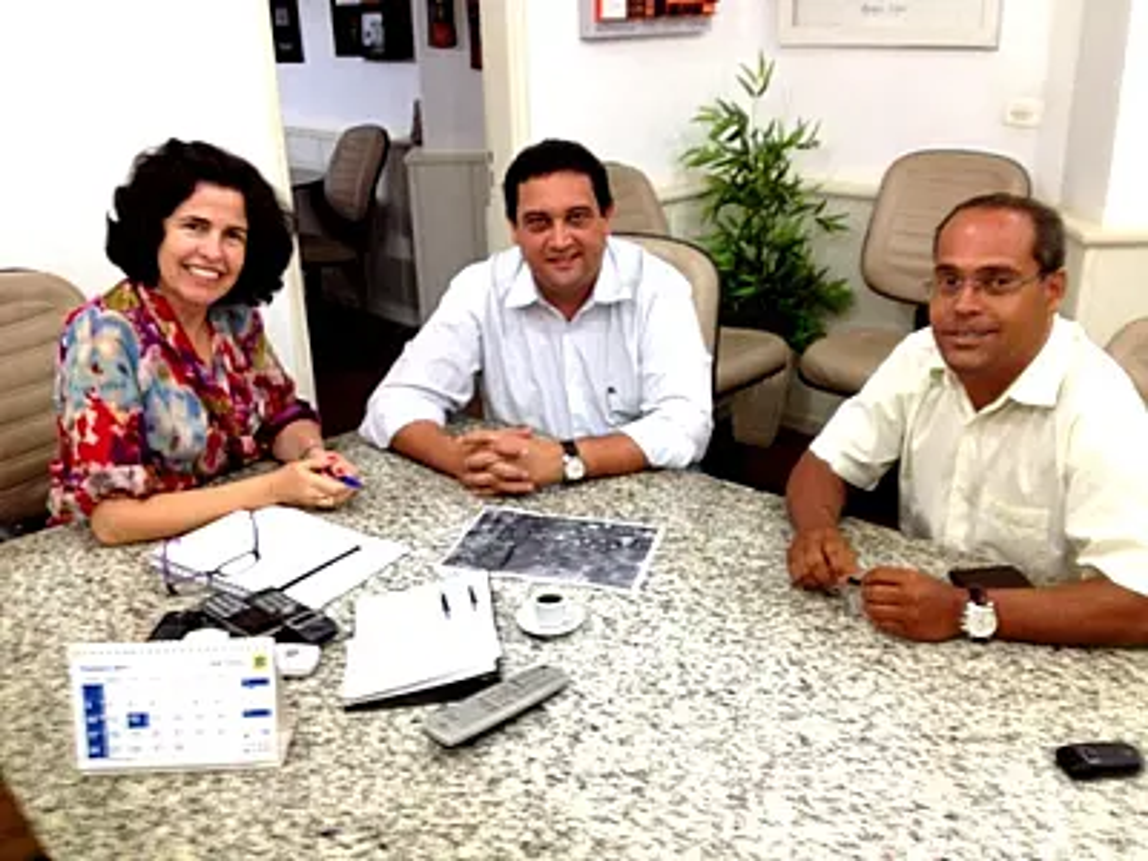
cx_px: 574
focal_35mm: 35
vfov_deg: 40.7
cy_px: 430
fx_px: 1161
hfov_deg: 52.6
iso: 100
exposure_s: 1/20
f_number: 2.4
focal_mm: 4.28
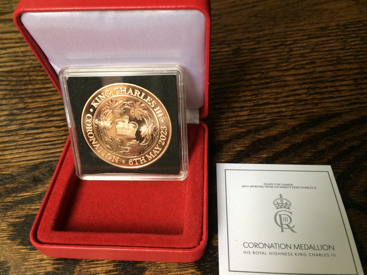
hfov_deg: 61.7
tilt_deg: -49.6
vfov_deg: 48.2
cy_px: 138
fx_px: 307
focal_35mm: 29
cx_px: 184
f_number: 2.2
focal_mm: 4.15
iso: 64
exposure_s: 1/30
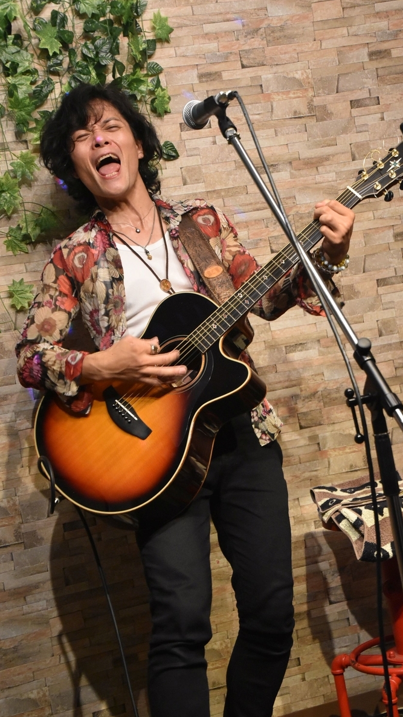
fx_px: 1330
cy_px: 361
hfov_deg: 17.2
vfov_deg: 30.2
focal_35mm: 70
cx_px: 195
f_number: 4.8
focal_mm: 44
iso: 3200
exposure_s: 1/60
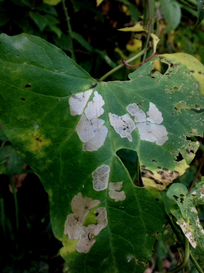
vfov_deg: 55.4
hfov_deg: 42.9
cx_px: 102
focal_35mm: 33
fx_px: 259
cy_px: 136
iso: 64
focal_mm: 4.12
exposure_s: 1/20
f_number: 2.4
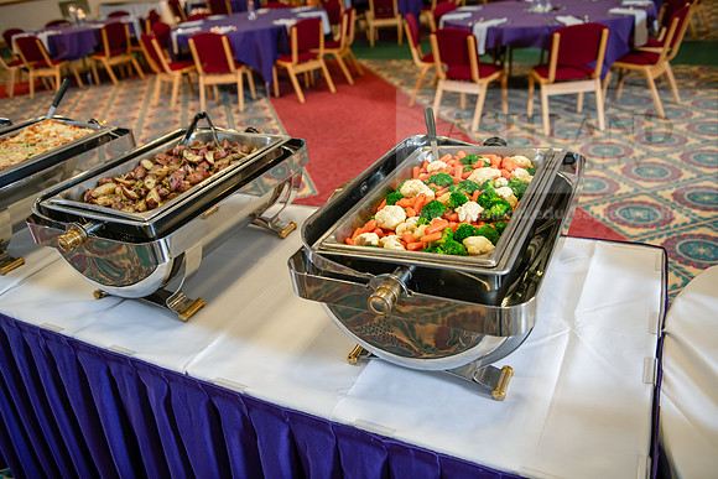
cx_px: 359
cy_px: 240
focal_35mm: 29
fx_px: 578
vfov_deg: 45.0
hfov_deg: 63.6
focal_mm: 29
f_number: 3.2
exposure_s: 1/125
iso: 400
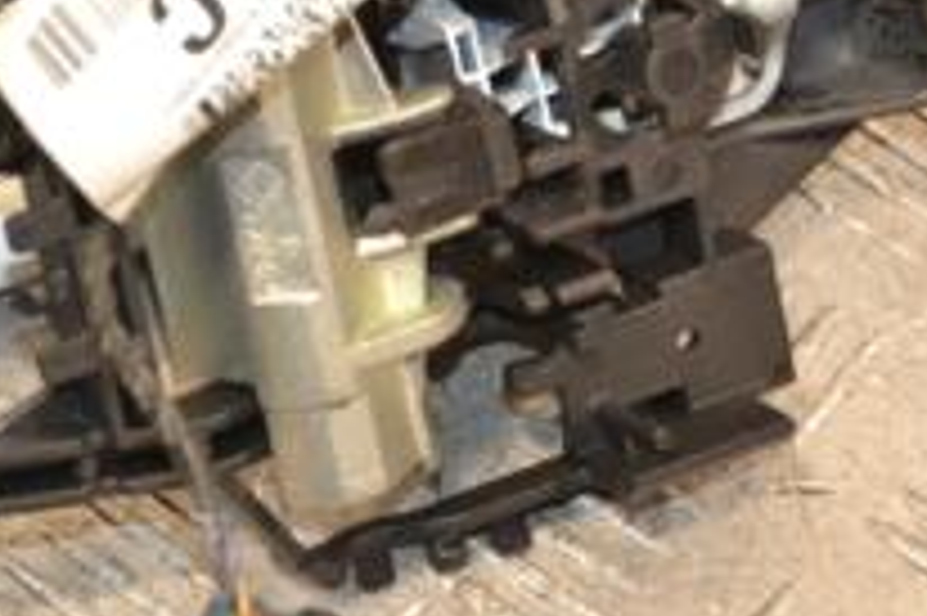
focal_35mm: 196
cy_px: 198
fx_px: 5055
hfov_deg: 10.4
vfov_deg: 7.0
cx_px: 99
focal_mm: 45
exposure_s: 1/200
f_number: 4.8
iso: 800
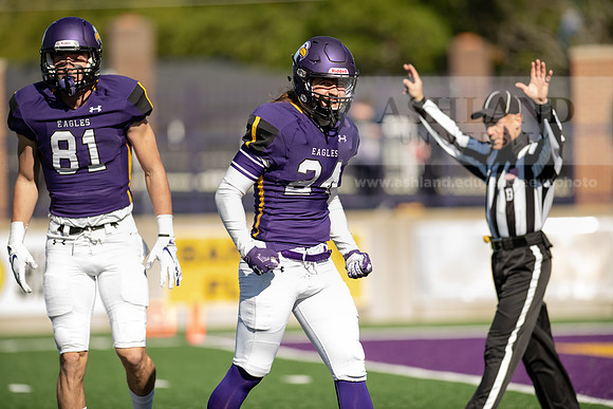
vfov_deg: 4.6
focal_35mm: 300
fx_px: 5109
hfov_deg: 6.9
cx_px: 306
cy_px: 204
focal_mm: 300
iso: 320
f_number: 3.2
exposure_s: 1/2000
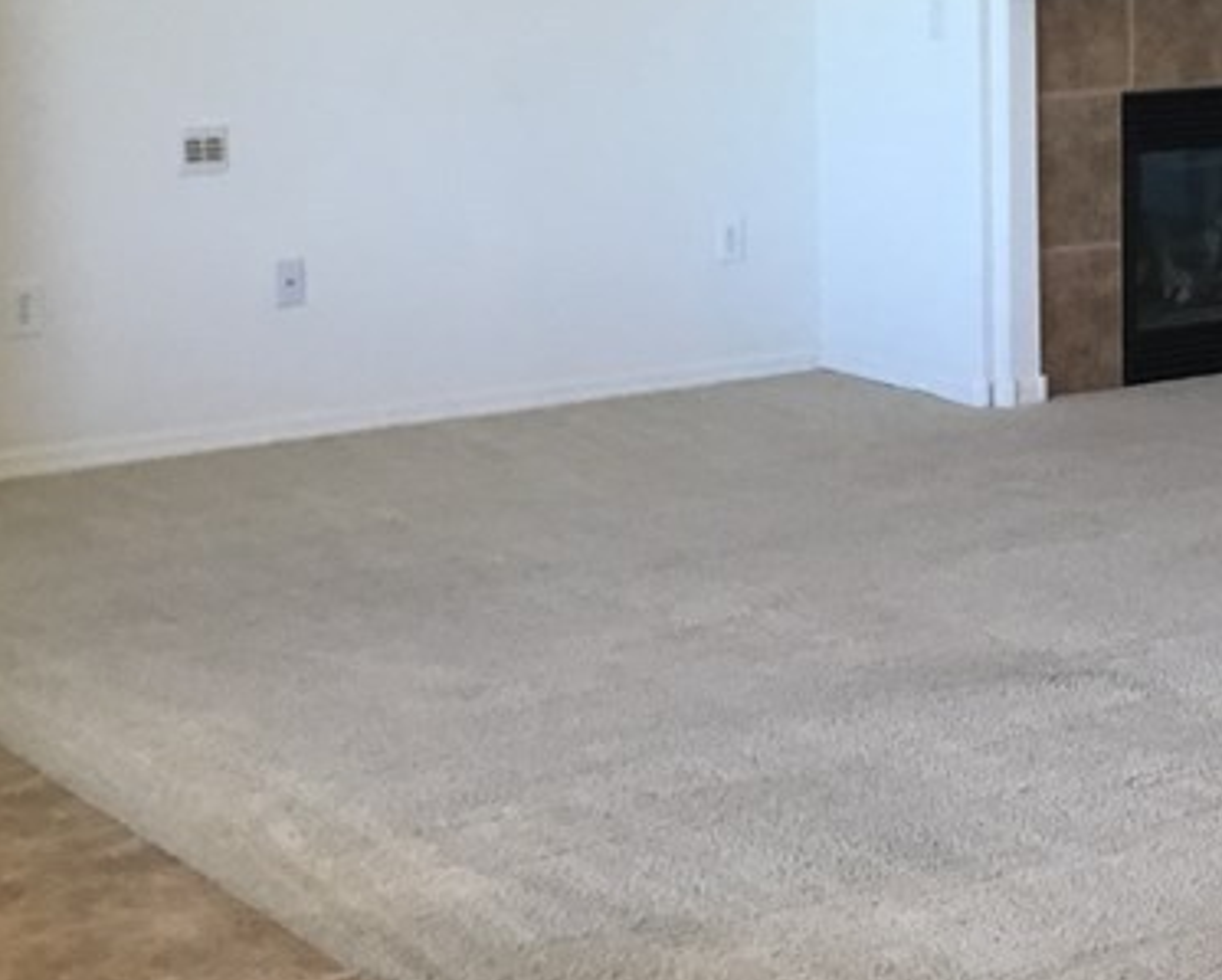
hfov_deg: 21.9
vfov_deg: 18.3
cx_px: 1304
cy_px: 141
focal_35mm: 83
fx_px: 3004
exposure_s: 1/30
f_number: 2.4
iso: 40
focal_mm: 3.3
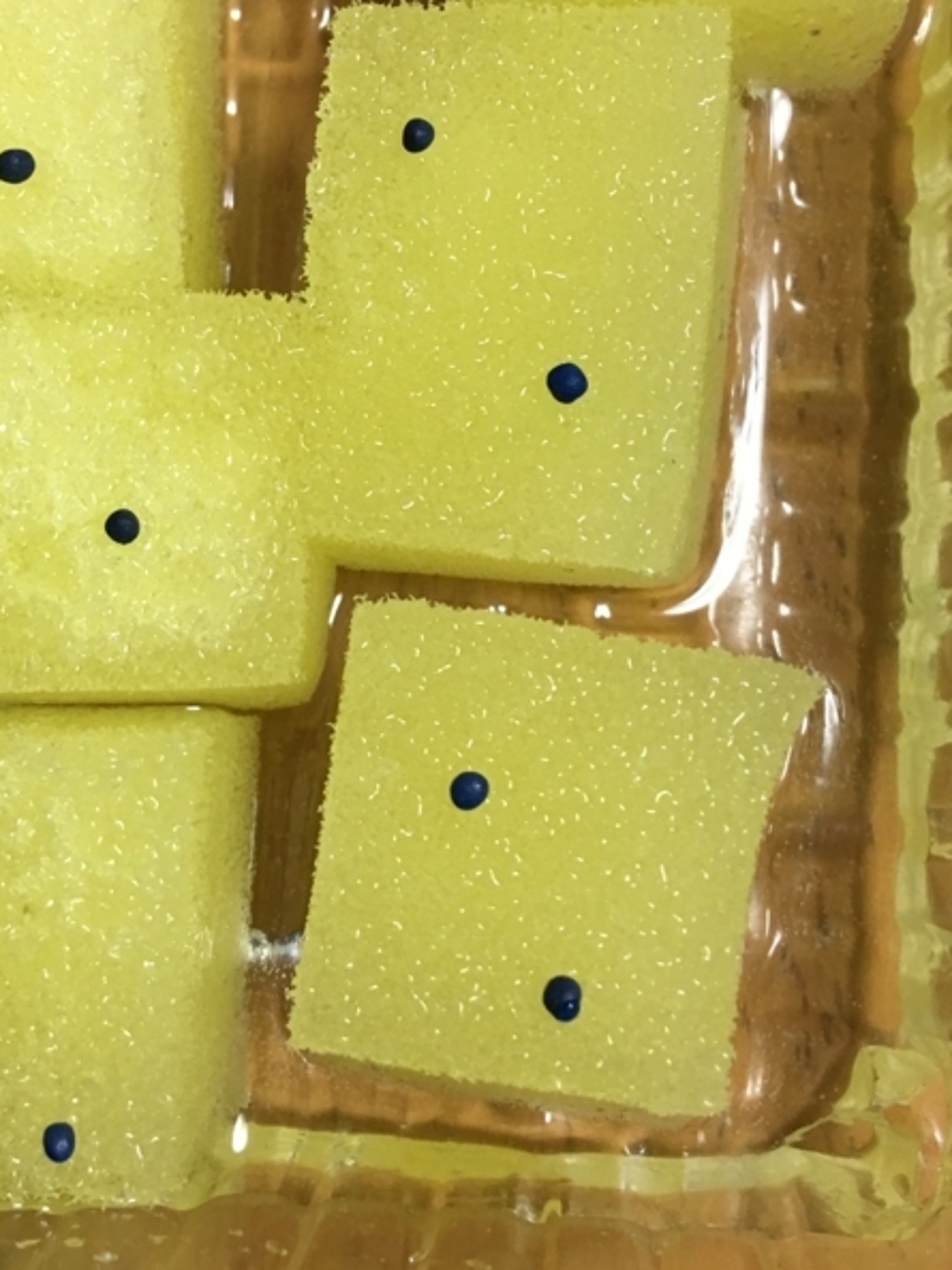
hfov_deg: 29.0
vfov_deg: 38.1
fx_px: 1835
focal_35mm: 50
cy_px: 556
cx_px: 394
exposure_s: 1/30
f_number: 2.2
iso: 80
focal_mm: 4.15
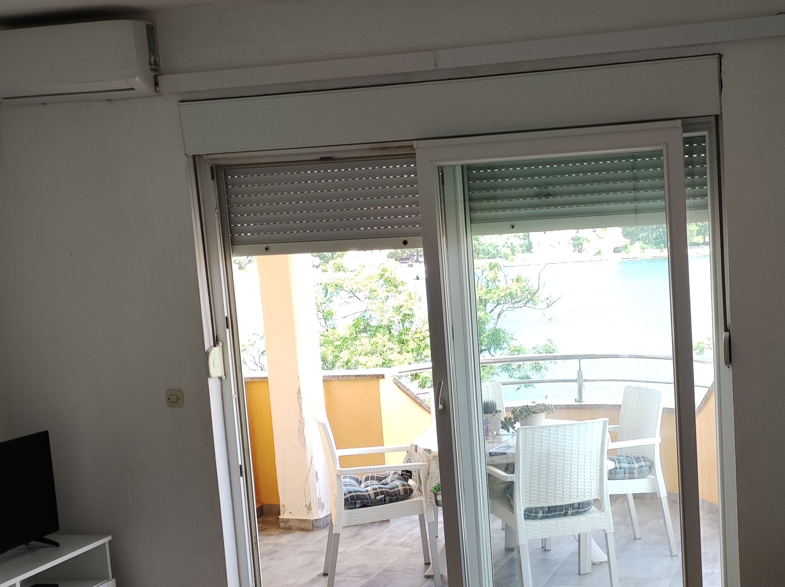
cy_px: 389
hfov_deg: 51.5
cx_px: 537
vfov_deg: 40.2
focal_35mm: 35
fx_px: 793
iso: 75
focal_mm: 4.74
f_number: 1.79
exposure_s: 1/100
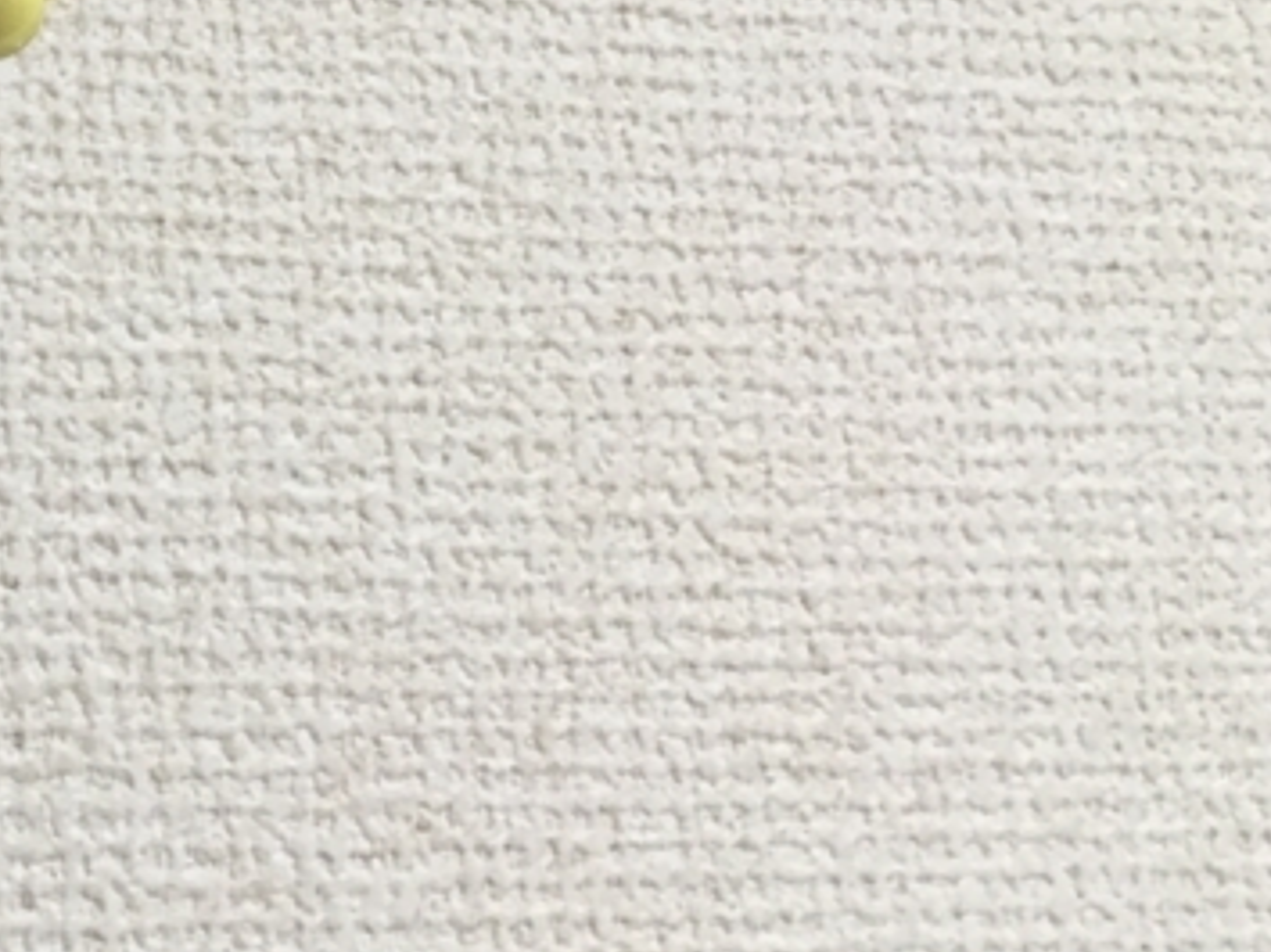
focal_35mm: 84
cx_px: -424
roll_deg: +0.3
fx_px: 3082
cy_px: -101
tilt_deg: +14.7
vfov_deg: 17.0
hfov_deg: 21.0
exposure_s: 1/30
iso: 80
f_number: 2.2
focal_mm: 4.15
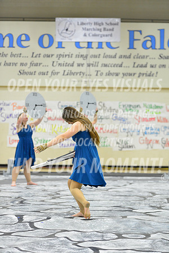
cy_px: 126
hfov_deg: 13.4
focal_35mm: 102
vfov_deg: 20.0
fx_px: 718
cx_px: 84
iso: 4000
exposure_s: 1/320
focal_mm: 102
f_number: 2.8
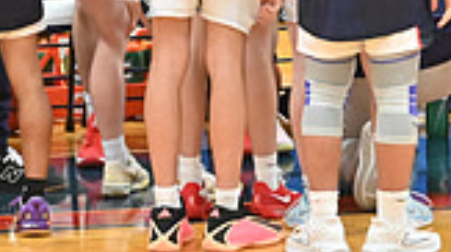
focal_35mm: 747
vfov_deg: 1.6
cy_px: -105
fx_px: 8917
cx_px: 349
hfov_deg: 2.9
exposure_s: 1/200
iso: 11400
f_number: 9
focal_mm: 200
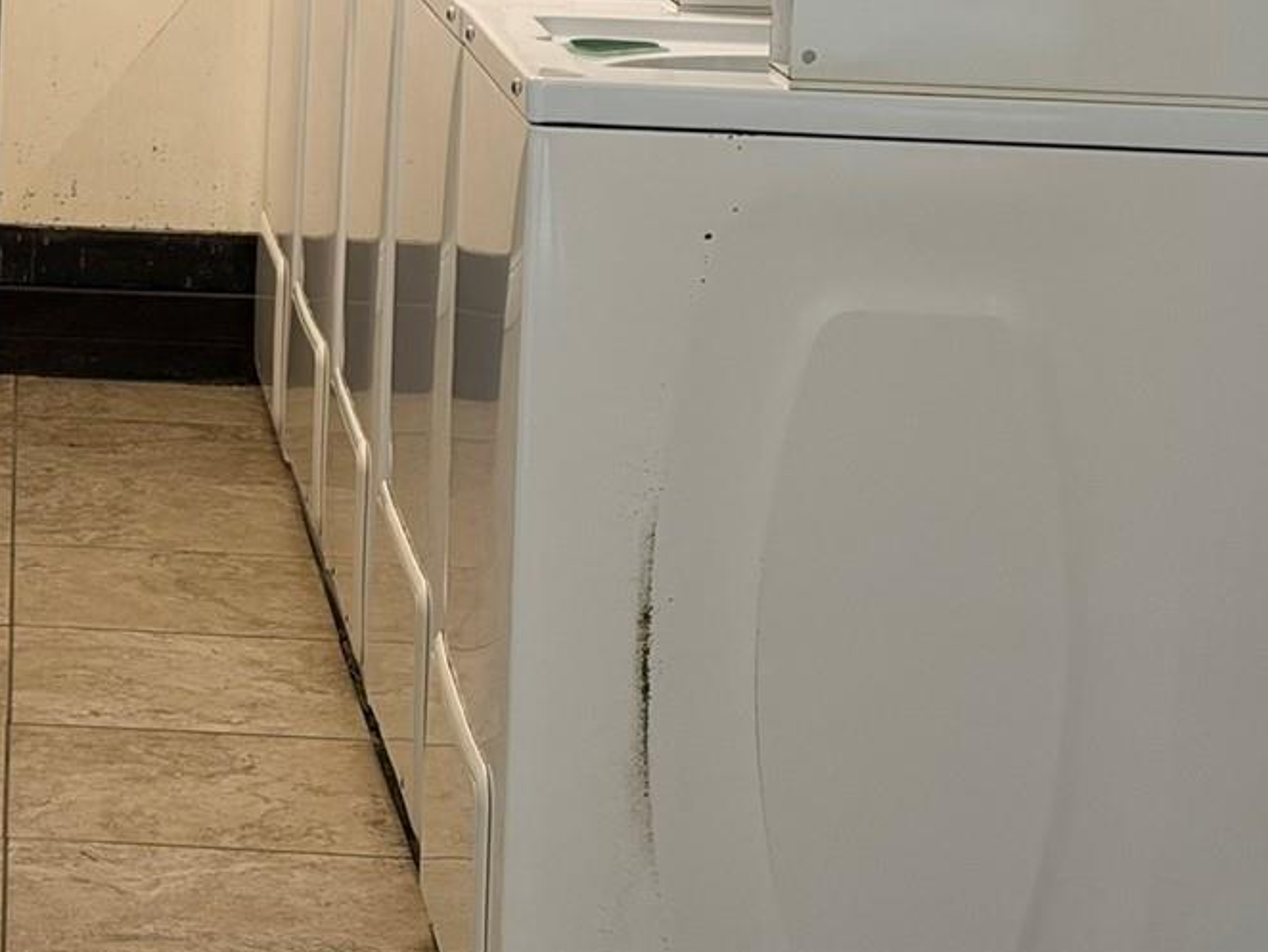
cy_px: -184
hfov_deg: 16.5
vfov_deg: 12.5
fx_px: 4251
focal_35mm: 116
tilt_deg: -3.8
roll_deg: -1.0
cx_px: -77
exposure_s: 1/60
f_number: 1.78
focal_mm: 6.76
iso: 200
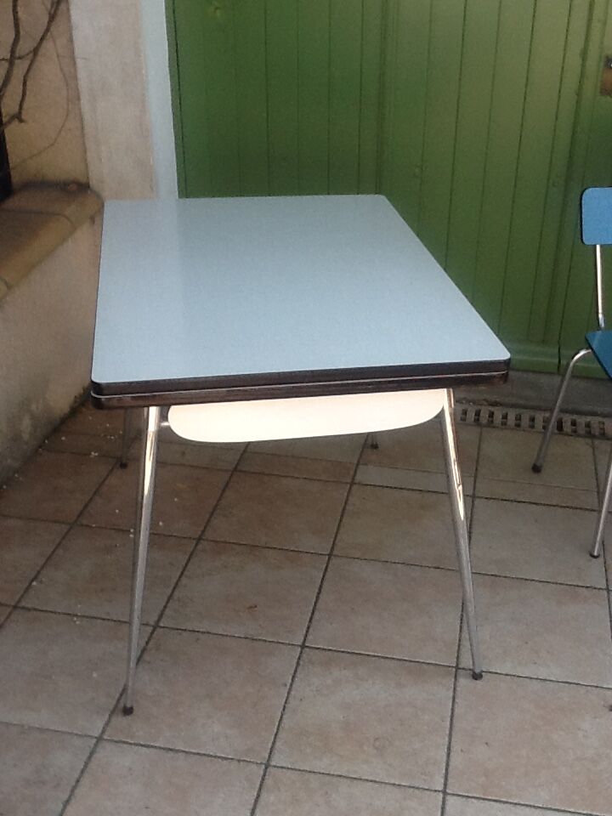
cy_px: 408
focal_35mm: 44
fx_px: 1037
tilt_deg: -30.6
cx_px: 306
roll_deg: -0.9
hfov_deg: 32.9
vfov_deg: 42.9
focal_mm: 2.03
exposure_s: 1/311
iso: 40
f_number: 2.4
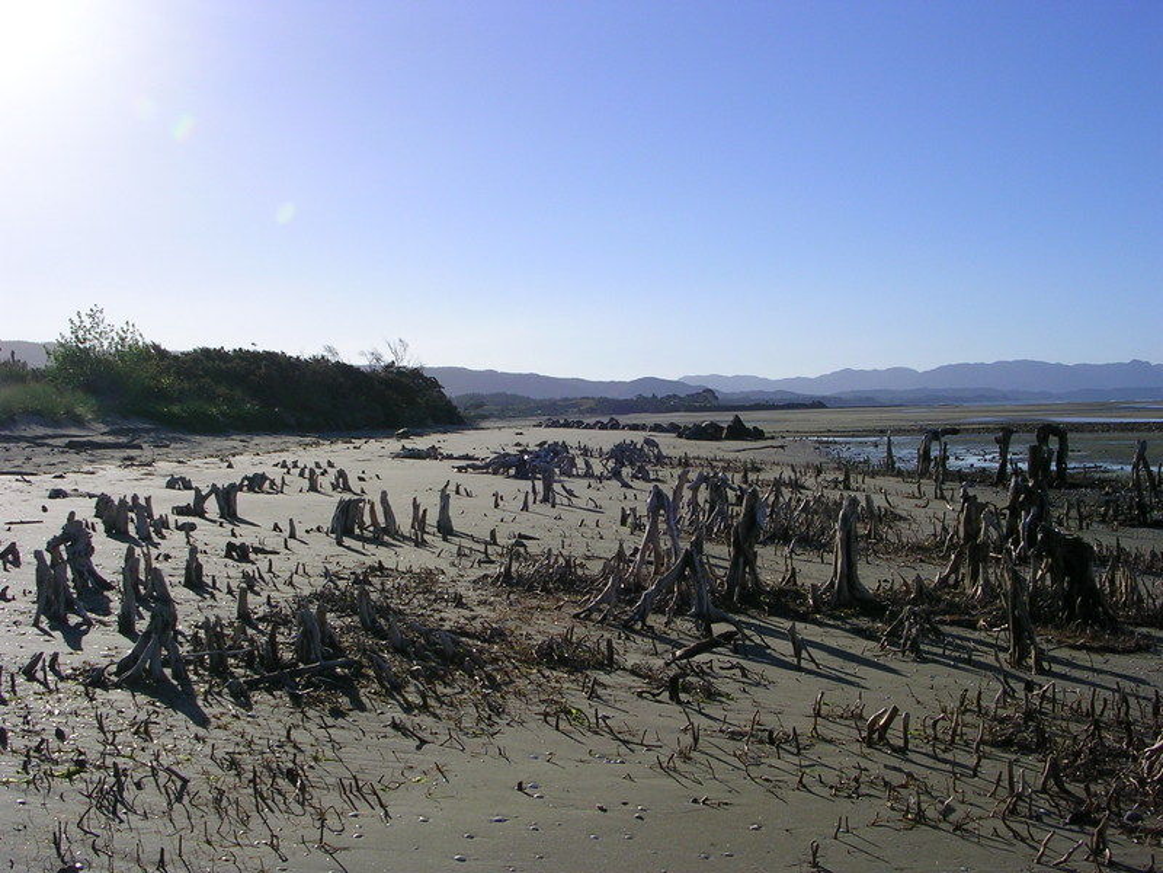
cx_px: 582
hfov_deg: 49.0
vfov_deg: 37.7
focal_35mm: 38
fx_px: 1277
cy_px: 436
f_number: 5.6
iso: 50
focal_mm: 5.8
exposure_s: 1/573
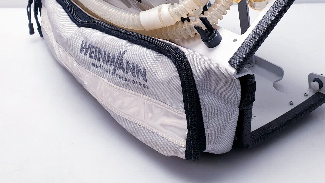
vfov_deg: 27.4
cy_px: 22
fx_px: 362
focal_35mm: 42
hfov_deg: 47.9
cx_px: 202
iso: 80
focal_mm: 4.3
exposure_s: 1/50
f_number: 2.4
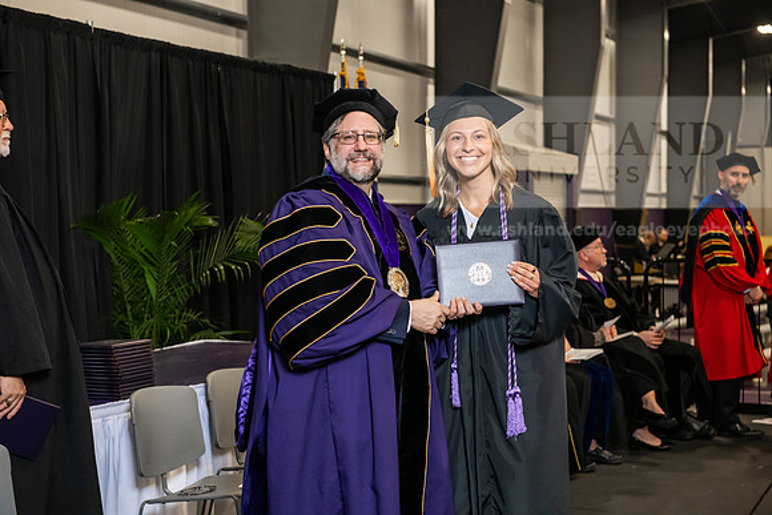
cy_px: 258
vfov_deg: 20.6
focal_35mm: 66
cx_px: 386
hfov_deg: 30.5
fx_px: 1416
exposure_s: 1/200
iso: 2500
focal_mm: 66
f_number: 5
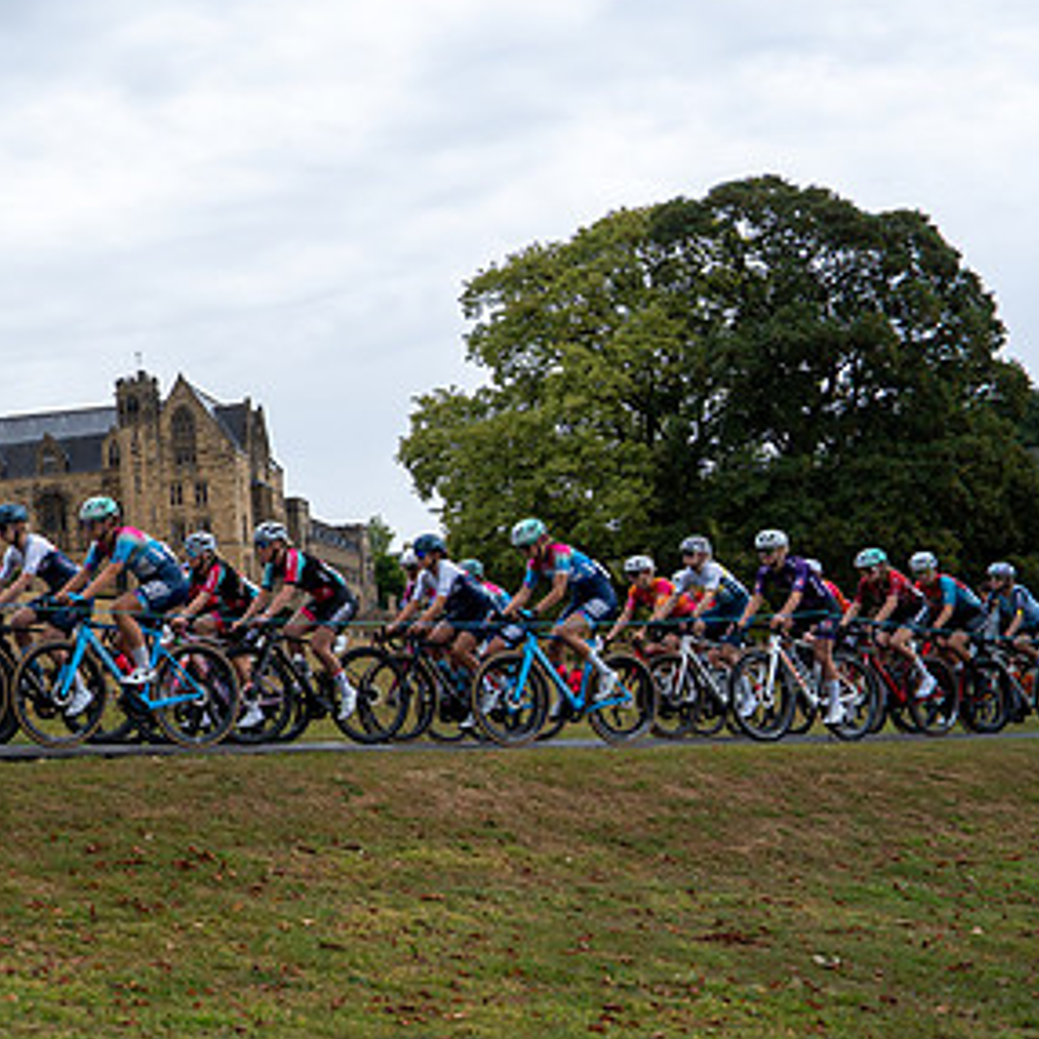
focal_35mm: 51
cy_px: 544
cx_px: -164
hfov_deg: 29.4
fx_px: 1732
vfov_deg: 33.4
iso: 400
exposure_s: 1/800
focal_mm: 24
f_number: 4
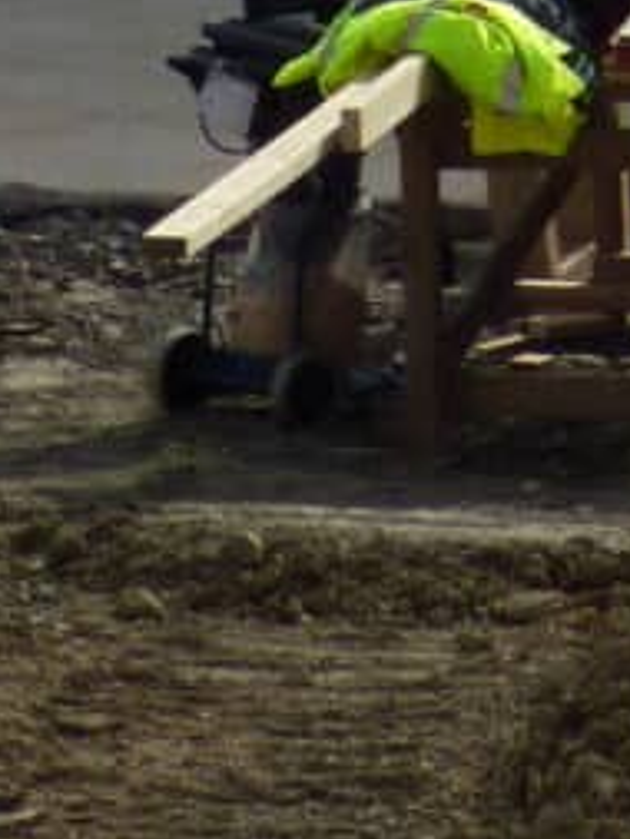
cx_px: 1204
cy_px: -1489
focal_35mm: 419
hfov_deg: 3.5
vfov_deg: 4.6
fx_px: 10159
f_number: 4.2
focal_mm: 11.76
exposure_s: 1/1000
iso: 100
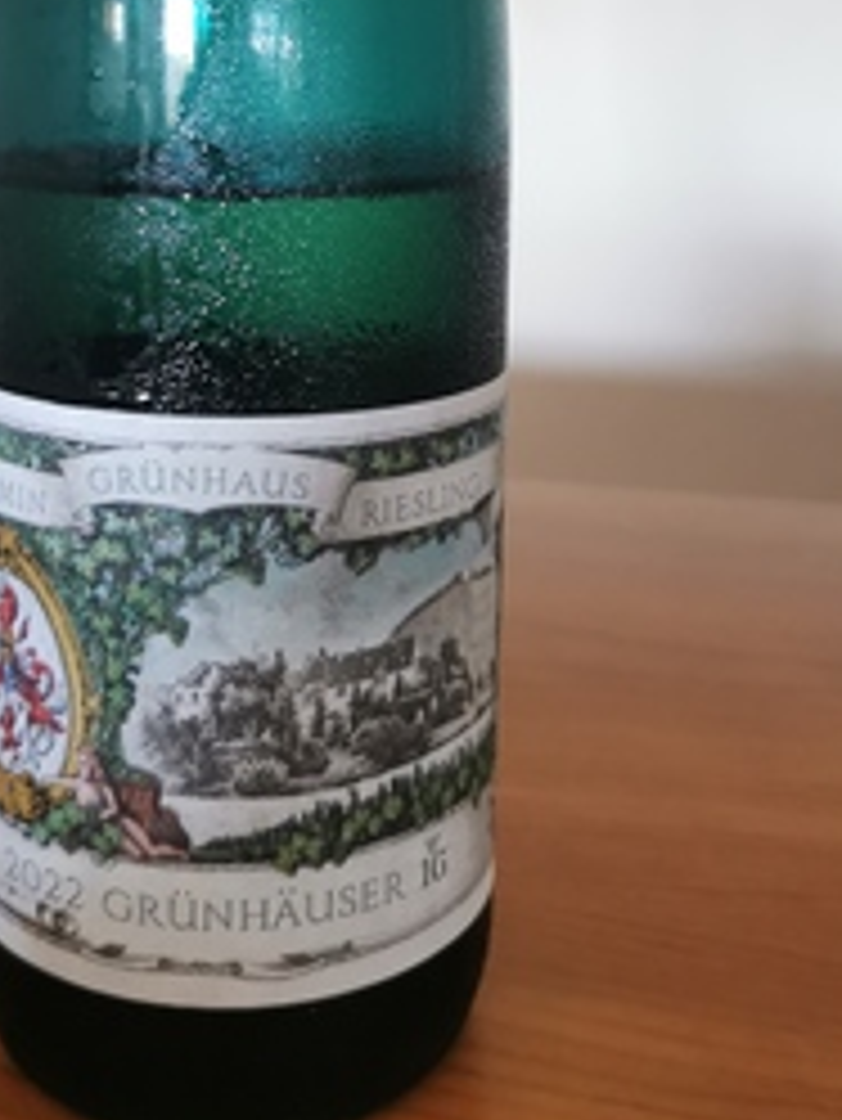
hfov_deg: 30.8
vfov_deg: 39.0
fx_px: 1523
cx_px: 340
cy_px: 236
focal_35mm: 47
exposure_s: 1/50
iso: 400
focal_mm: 5.58
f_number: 1.8
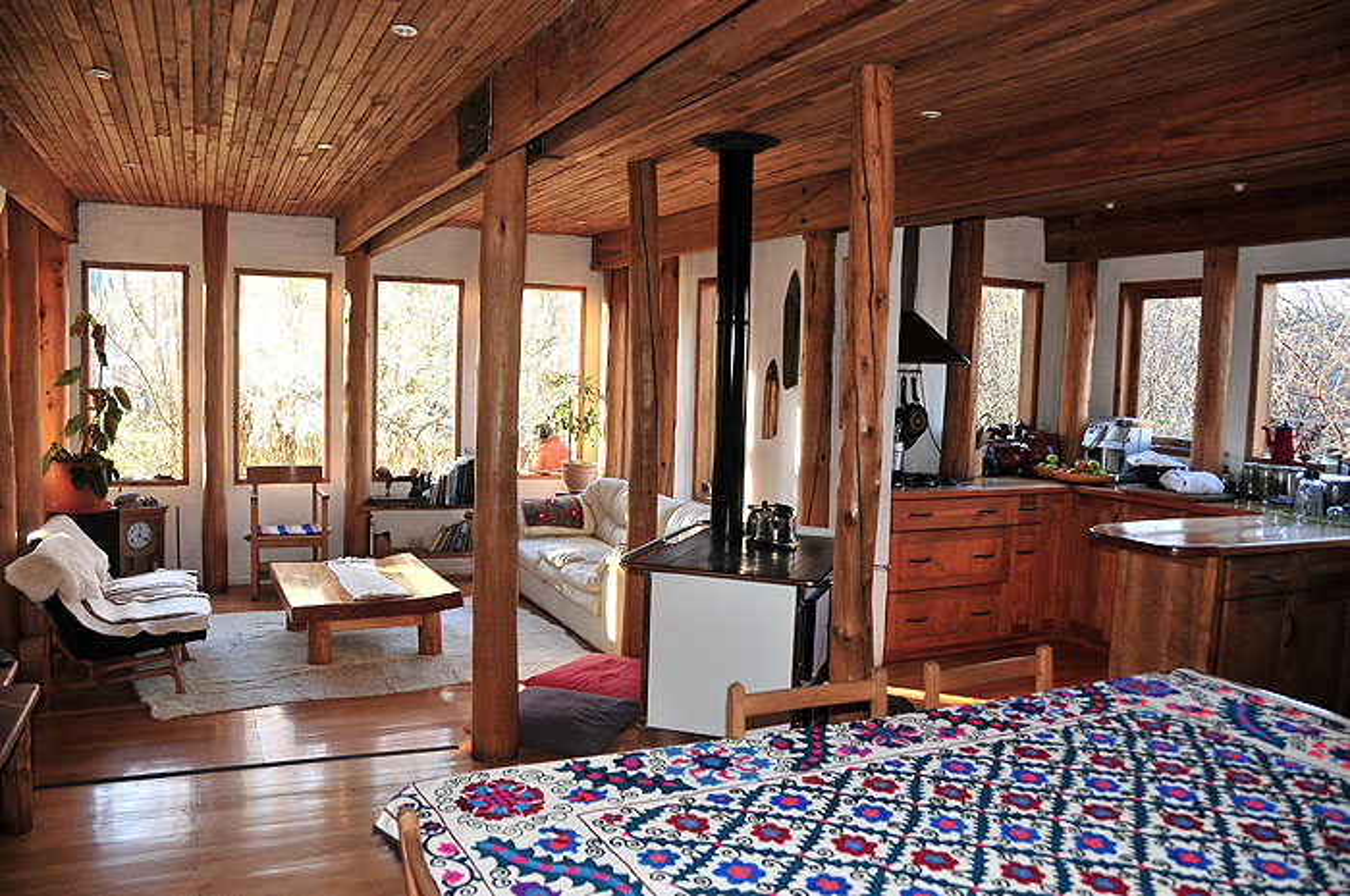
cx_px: 675
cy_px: 448
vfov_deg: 47.8
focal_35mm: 27
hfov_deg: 67.4
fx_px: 1011
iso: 400
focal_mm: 18
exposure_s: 1/100
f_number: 4
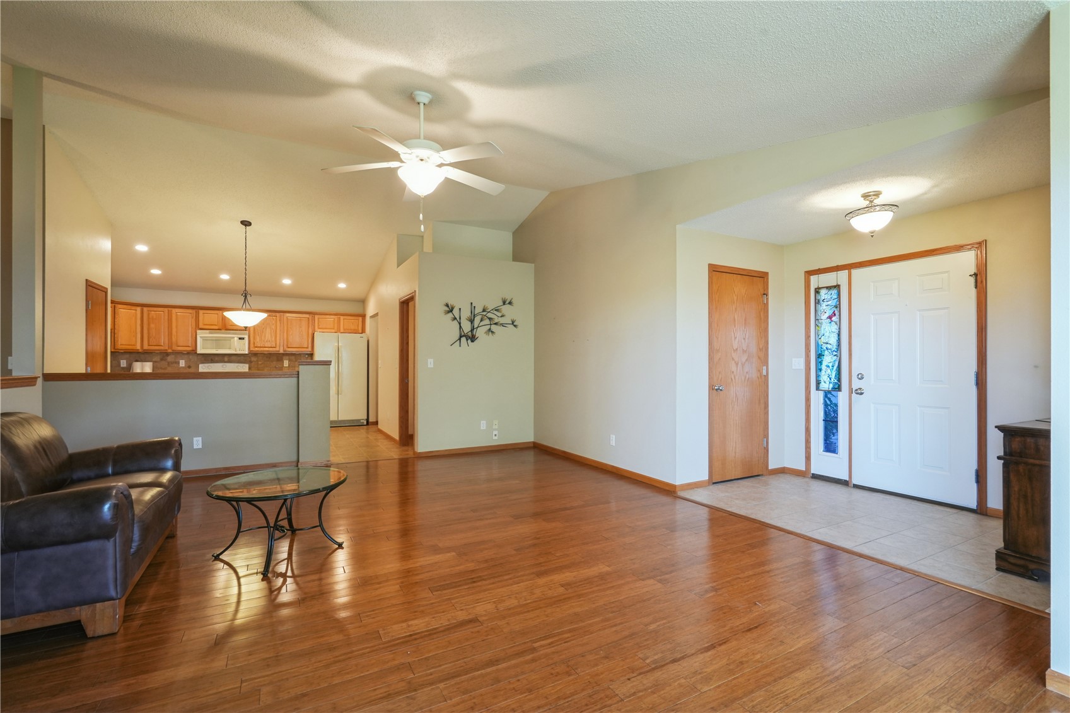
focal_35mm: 16
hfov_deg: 96.7
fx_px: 475
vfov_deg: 73.7
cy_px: 356
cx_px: 535
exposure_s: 1/5
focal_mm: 16
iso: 400
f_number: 10
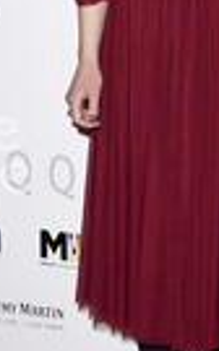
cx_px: 181
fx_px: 1677
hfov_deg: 7.5
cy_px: 49
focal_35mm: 175
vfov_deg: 11.9
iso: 1000
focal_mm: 58
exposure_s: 1/250
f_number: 5.6
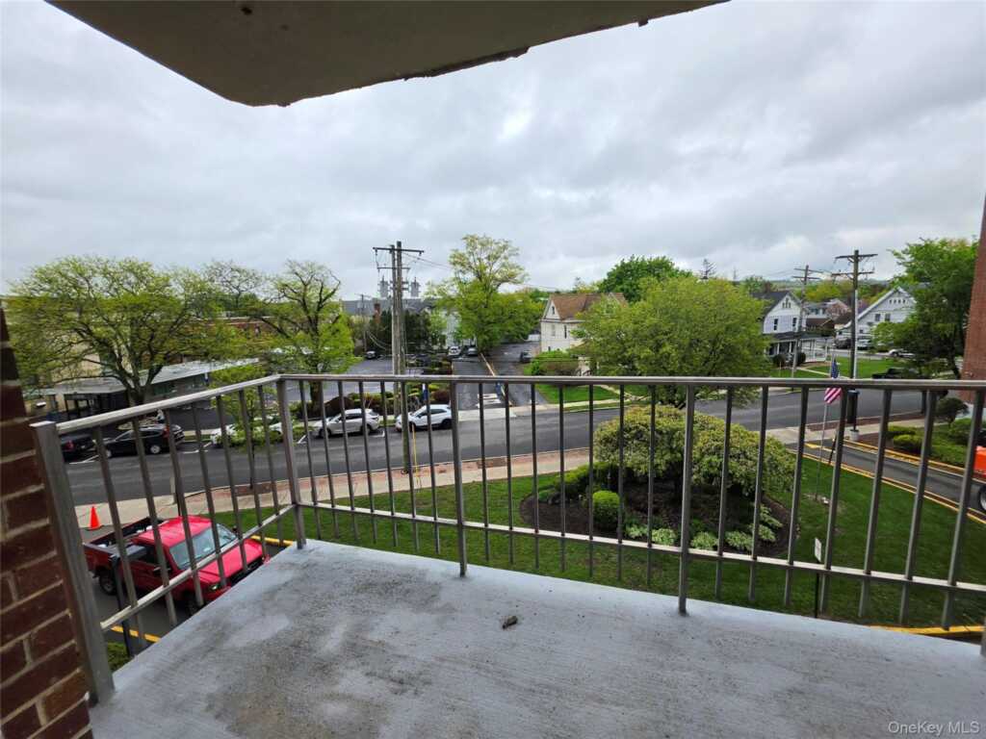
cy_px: 370
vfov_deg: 89.9
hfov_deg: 106.2
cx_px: 493
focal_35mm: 13
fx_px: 370
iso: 32
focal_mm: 2.2
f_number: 1.9
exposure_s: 1/861
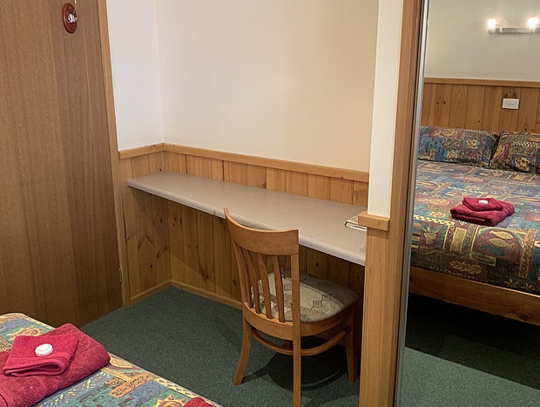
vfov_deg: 53.2
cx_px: 270
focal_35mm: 26
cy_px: 204
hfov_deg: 67.2
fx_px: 406
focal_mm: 4.25
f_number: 1.8
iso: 200
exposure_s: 1/50
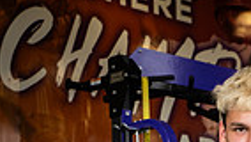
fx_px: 1019
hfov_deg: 13.8
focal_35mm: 153
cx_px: 251
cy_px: 378
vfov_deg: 7.3
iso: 800
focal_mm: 46
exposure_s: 1/250
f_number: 7.1
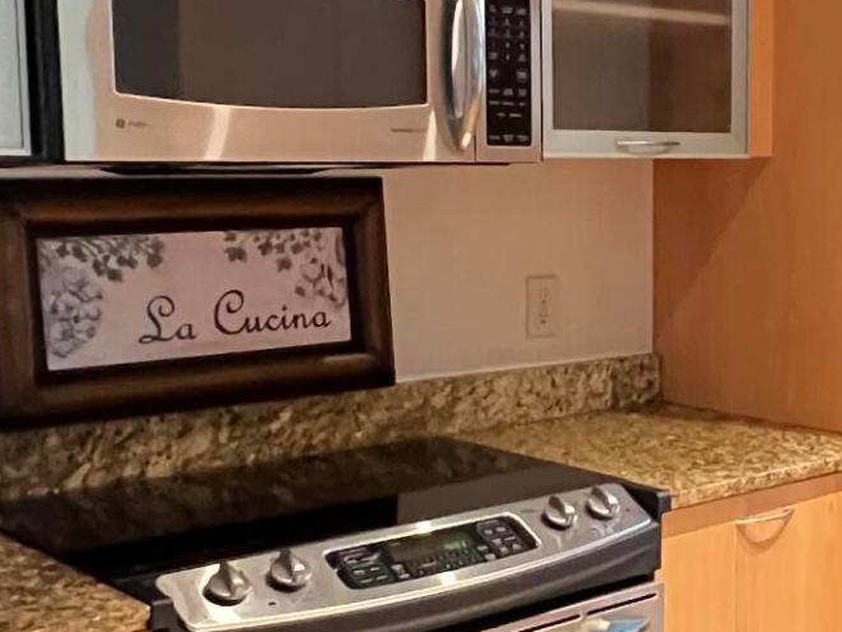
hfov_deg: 31.8
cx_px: 788
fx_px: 1387
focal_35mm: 57
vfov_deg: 25.7
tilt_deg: -7.8
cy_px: 353
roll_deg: -0.3
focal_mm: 1.57
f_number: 1.8
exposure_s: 1/40
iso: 1250
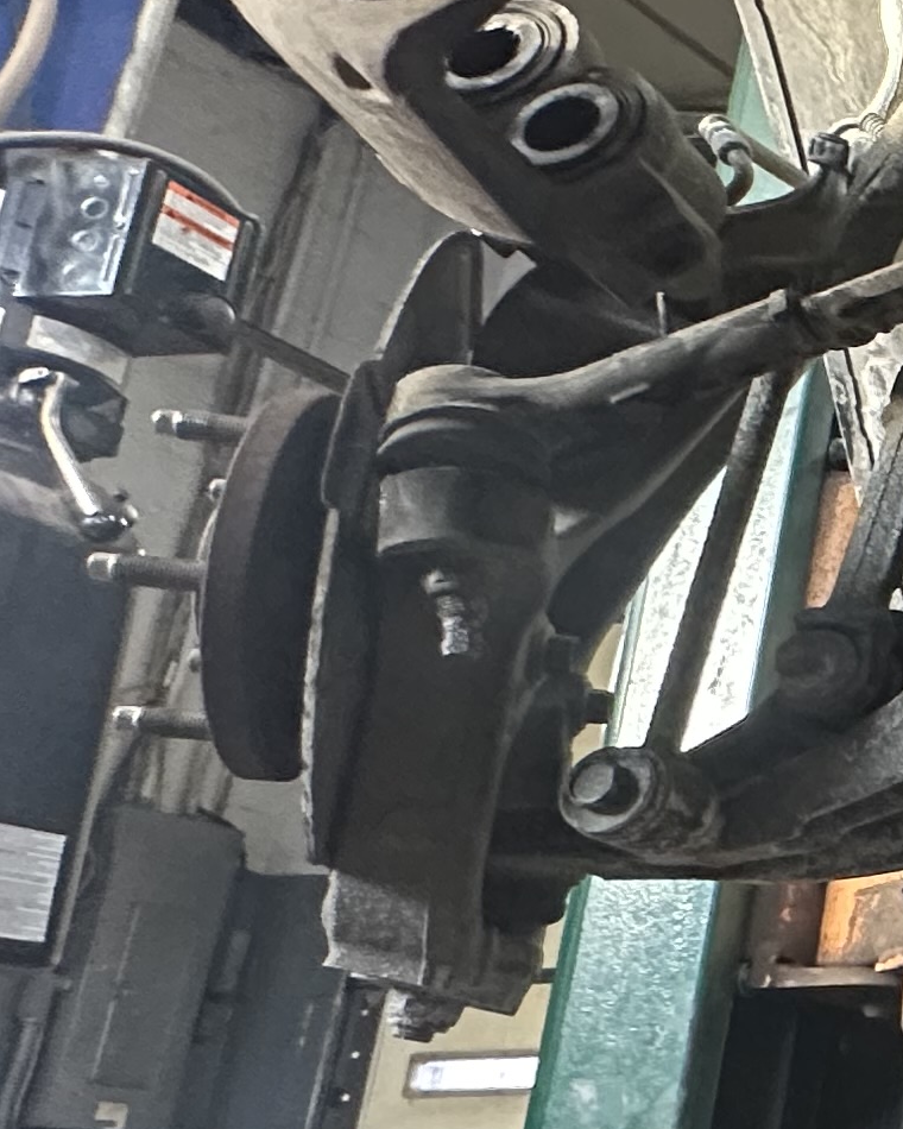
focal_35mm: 58
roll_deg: +1.8
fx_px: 1938
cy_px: 718
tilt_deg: +16.1
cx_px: 2147
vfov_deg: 32.3
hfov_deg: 15.2
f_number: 2.2
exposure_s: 1/60
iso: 400
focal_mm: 2.22
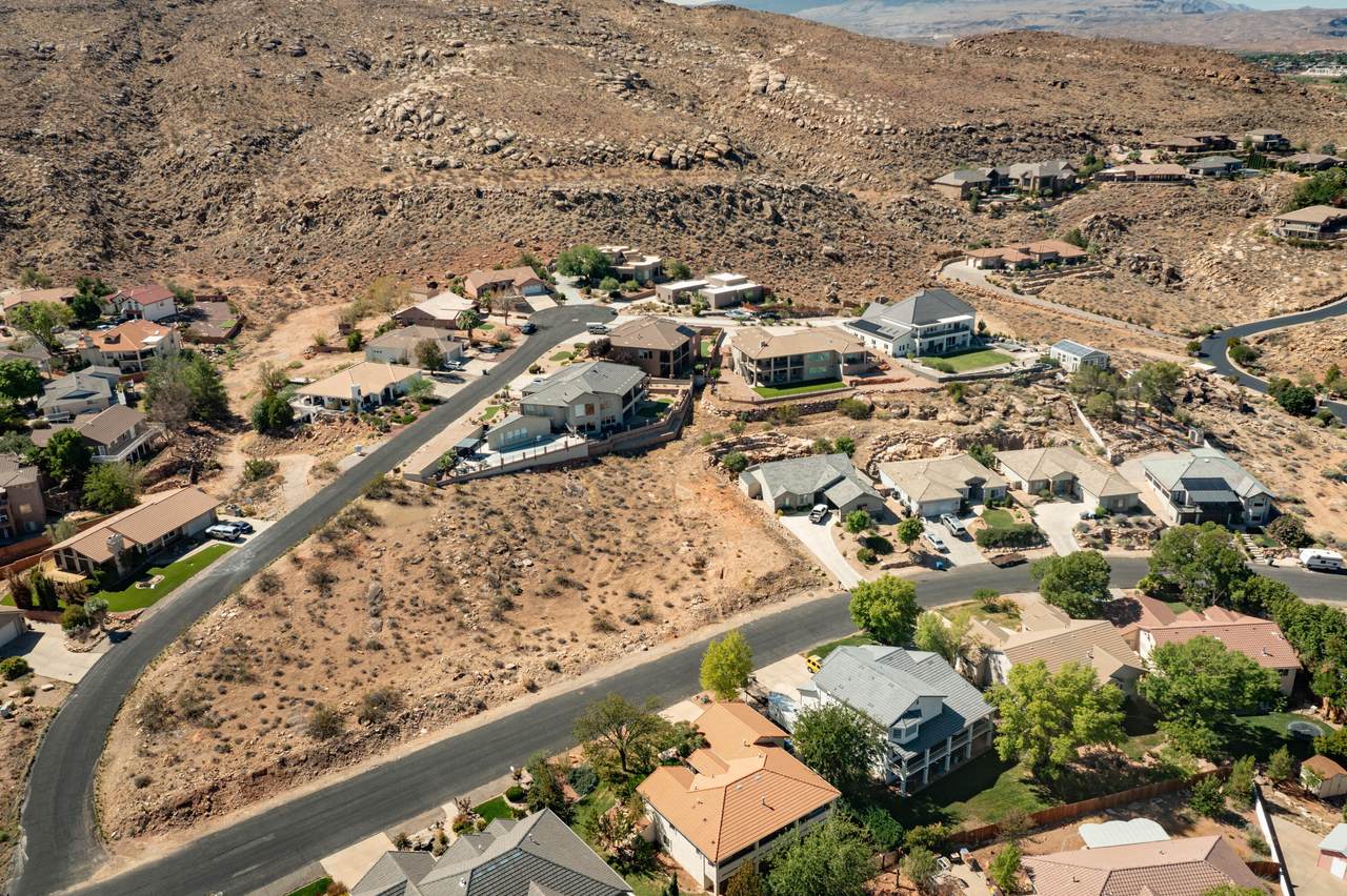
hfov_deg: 65.5
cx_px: 674
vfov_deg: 46.4
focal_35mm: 28
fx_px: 1047
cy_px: 448
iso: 100
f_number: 5
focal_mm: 10.26
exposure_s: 1/200
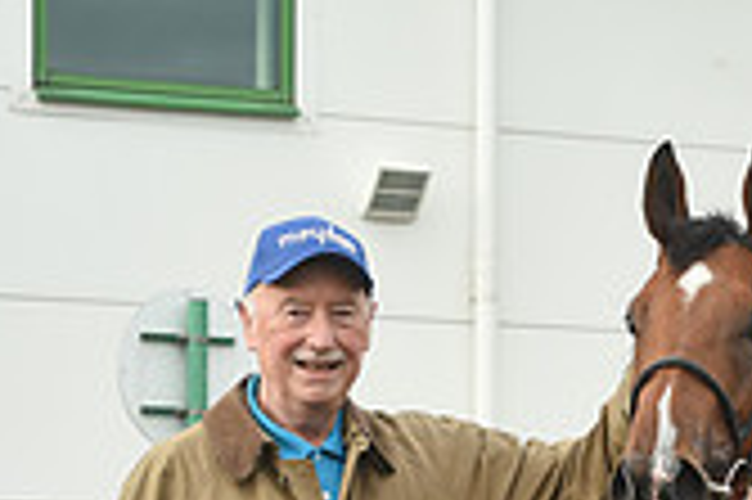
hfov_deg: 11.5
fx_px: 3631
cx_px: 968
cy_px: 849
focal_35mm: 174
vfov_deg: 7.7
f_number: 5.6
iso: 500
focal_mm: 50
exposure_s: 1/500
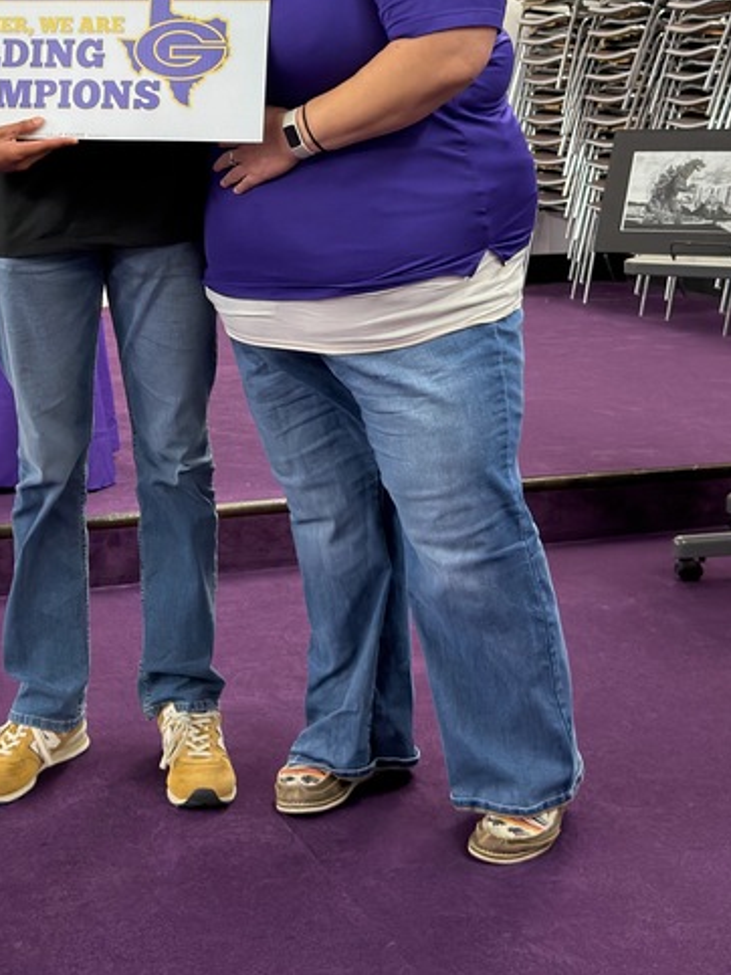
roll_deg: -1.0
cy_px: 236
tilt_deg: -4.1
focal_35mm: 63
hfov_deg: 23.1
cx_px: 230
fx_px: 1775
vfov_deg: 30.2
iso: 250
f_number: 1.78
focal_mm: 6.76
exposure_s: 1/60
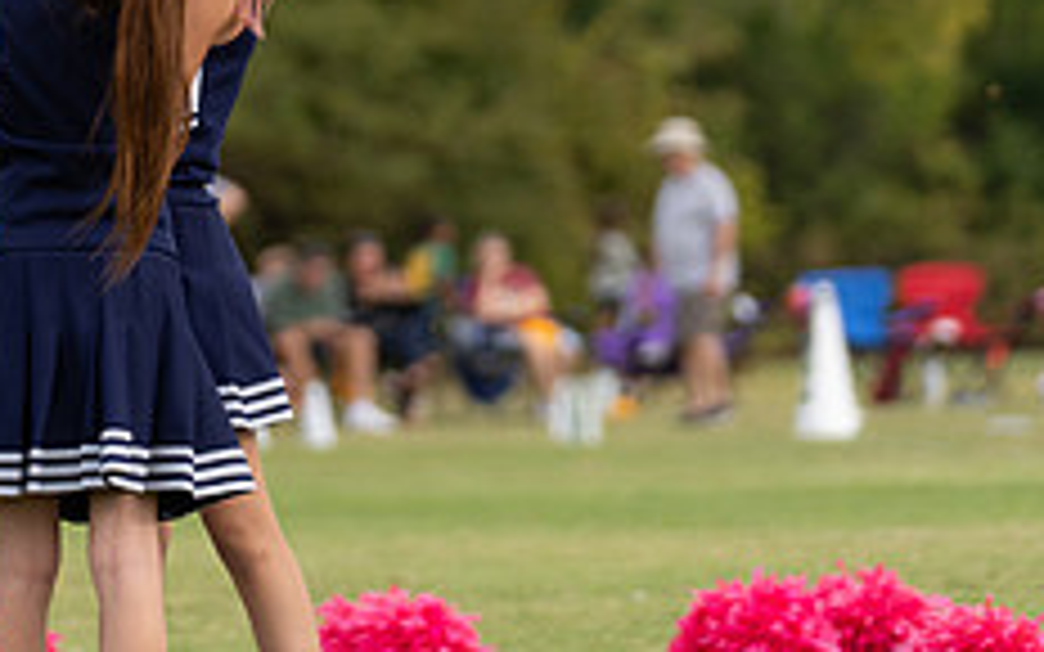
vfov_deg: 3.9
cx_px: -6
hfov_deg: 6.2
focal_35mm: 338
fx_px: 9617
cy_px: -202
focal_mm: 114
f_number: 2.8
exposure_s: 1/1250
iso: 160
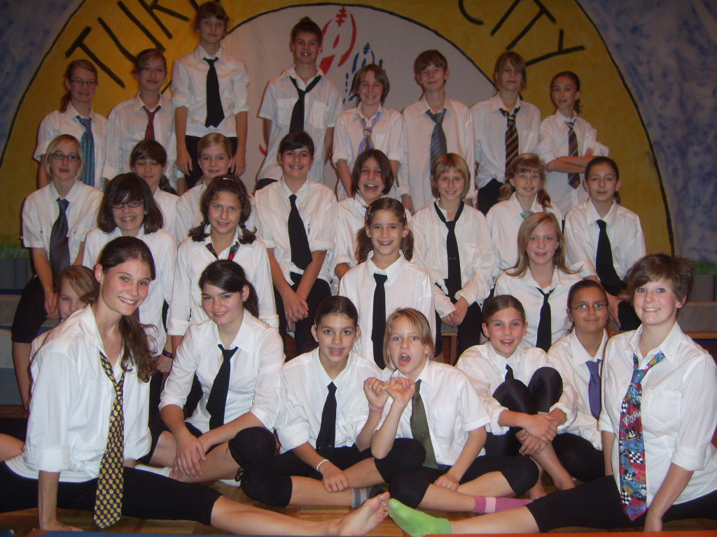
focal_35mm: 38
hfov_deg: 49.0
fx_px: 787
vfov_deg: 37.7
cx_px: 358
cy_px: 268
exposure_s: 1/30
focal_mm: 7.8
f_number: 2.8
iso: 100
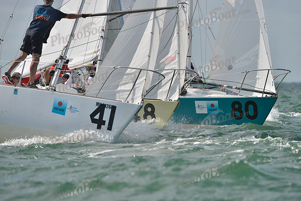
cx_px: 150
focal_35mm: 400
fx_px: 3345
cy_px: 100
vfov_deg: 3.4
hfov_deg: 5.2
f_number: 7.1
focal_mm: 400
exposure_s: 1/1250
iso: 200
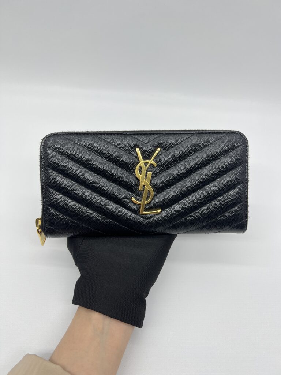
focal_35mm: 26
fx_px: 281
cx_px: 140
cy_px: 188
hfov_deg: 53.1
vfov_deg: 67.3
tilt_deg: -50.3
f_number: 1.5
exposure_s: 1/154
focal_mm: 5.7
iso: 40
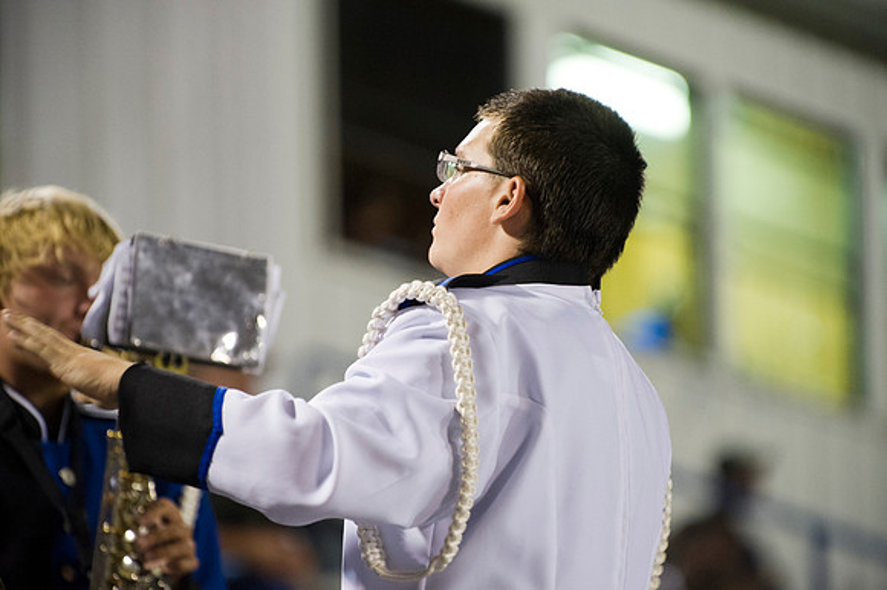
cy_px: 295
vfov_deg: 4.9
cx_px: 444
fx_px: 6895
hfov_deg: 7.4
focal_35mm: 280
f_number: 4
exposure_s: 1/125
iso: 4000
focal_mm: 280
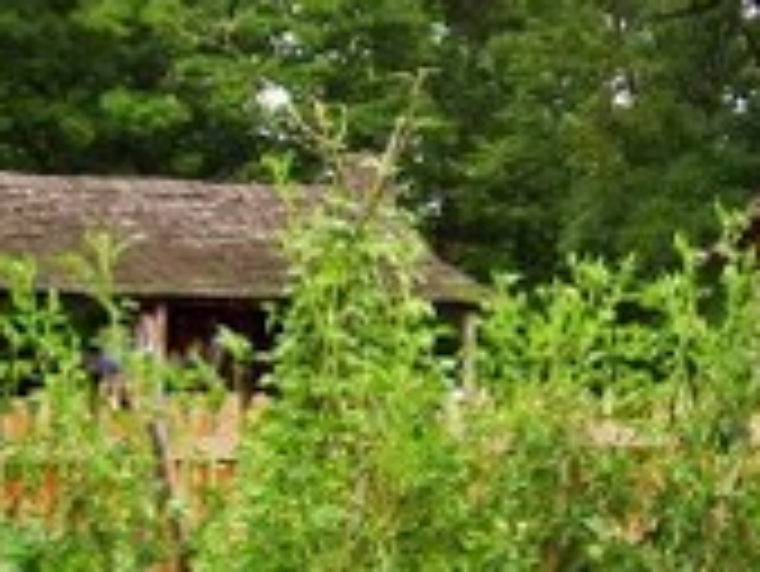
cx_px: 510
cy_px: 489
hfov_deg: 23.2
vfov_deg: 17.4
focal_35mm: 84
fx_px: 1846
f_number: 2.7
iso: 80
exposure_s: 1/250
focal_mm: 6
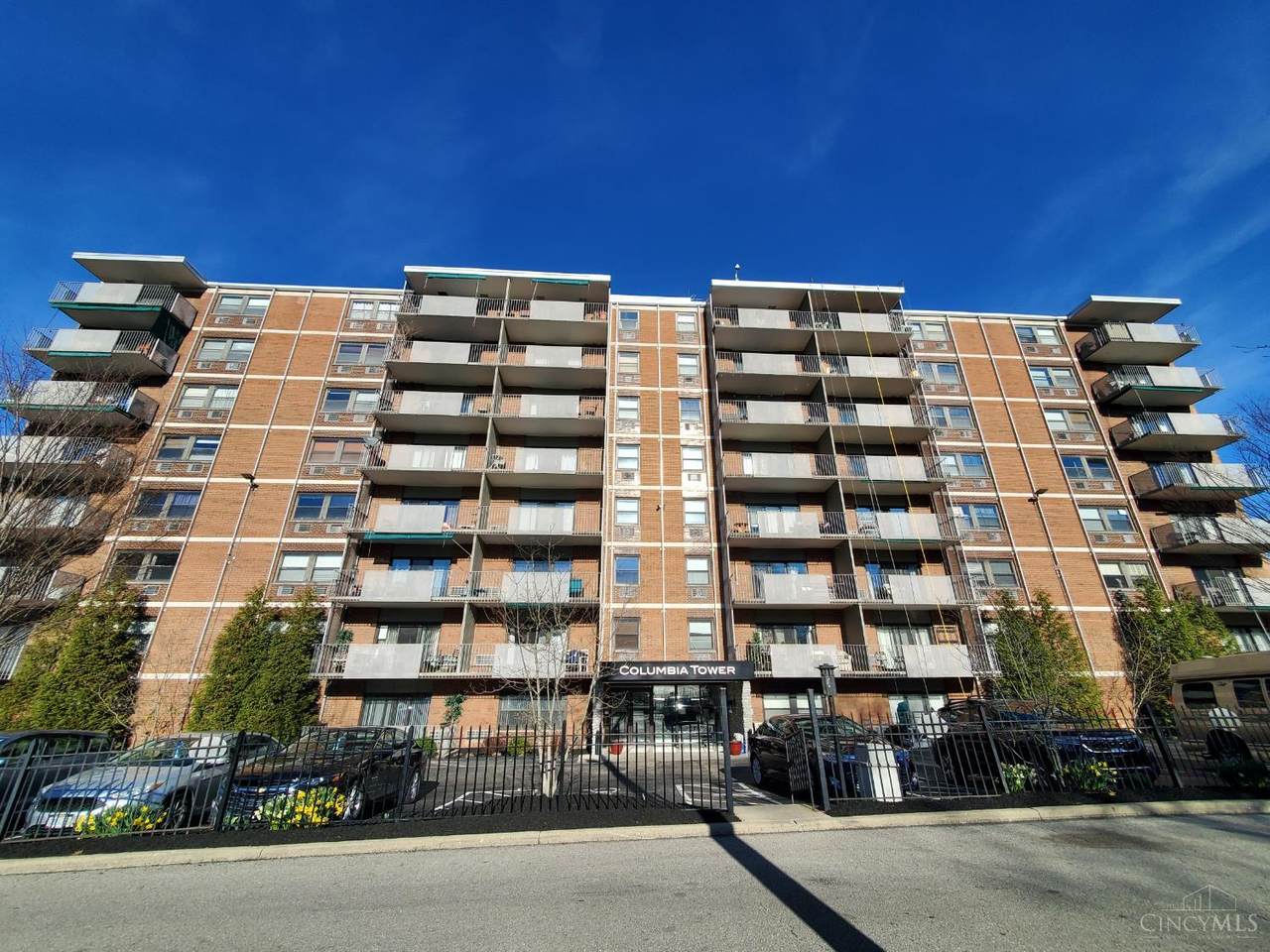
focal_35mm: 13
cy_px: 476
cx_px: 635
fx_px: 477
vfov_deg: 89.9
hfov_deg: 106.2
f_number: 2.2
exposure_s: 1/1013
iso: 50
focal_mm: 1.8
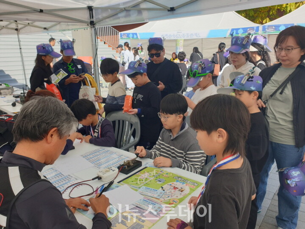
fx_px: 229
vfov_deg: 53.1
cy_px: 114
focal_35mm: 26
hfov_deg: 67.3
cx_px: 152
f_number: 2.4
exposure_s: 1/812
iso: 50
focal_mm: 4.3
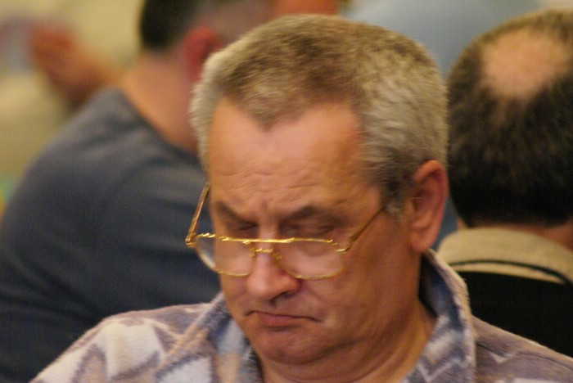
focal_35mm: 450
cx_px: 286
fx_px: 7168
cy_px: 192
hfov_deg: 4.6
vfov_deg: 3.1
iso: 1600
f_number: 5.6
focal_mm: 300
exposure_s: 1/8
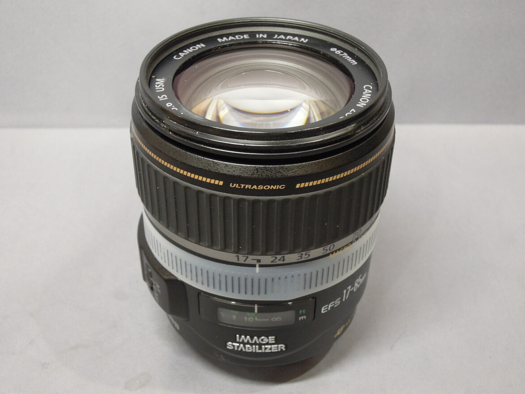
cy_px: 200
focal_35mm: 51
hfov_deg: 37.5
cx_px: 258
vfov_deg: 28.6
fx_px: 773
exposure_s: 1/20
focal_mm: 9
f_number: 4.2
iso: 400
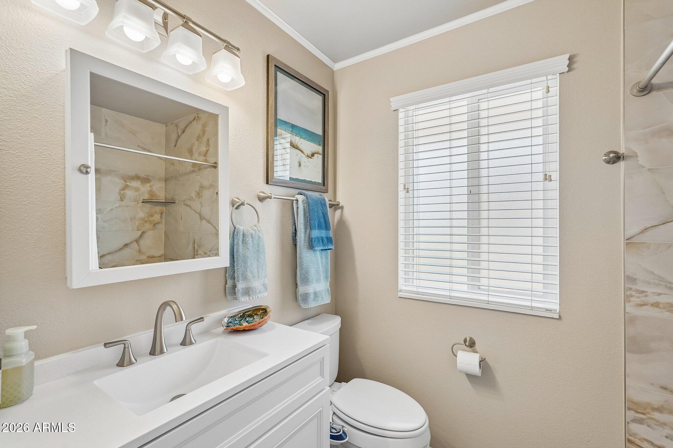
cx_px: 336
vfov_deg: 72.0
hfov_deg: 95.0
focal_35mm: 16
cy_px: 224
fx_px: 308
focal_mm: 16.5
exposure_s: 1/60
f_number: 8
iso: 400
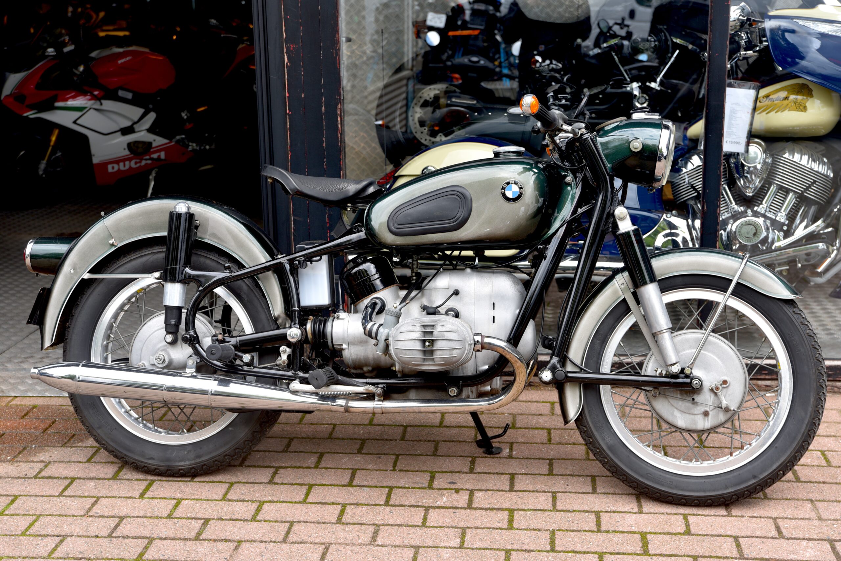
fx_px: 1215
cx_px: 420
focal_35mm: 52
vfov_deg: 26.0
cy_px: 280
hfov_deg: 38.2
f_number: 5
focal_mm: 52
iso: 100
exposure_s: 1/100
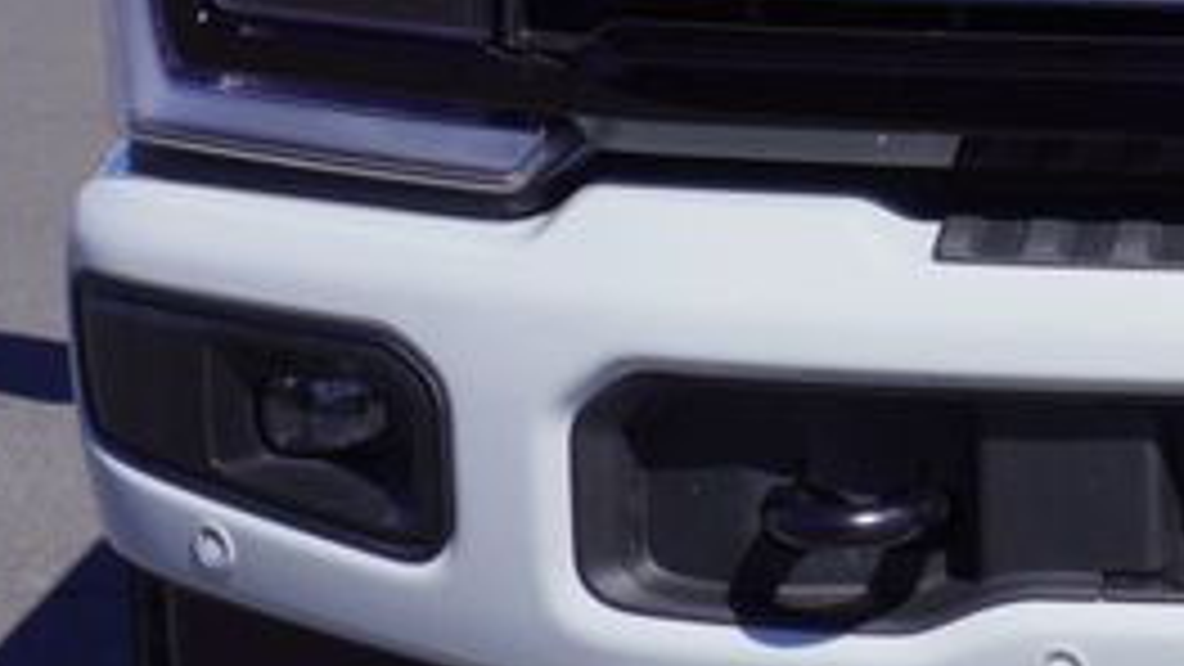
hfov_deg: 13.5
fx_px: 4805
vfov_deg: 7.8
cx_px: 1594
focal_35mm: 153
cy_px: -162
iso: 100
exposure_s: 1/160
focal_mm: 25
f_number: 11
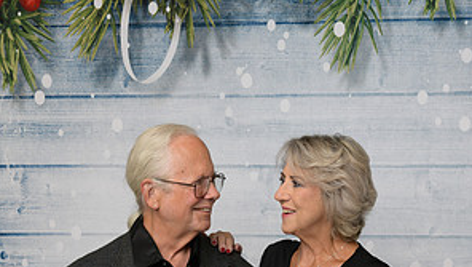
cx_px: 234
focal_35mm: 70
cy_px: 305
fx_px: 877
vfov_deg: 16.7
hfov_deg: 30.1
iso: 400
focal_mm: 44
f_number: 10
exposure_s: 1/125
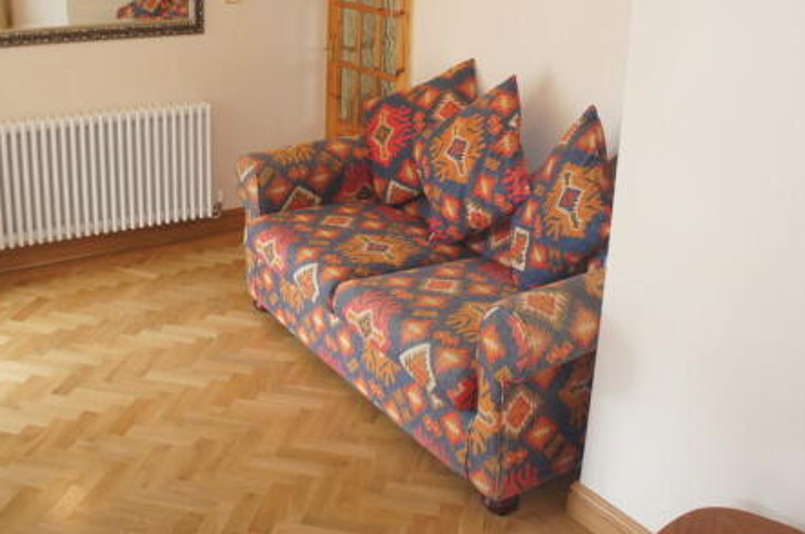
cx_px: 367
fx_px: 893
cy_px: 149
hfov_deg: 48.5
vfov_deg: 32.8
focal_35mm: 40
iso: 500
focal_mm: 18
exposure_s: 1/60
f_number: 3.5
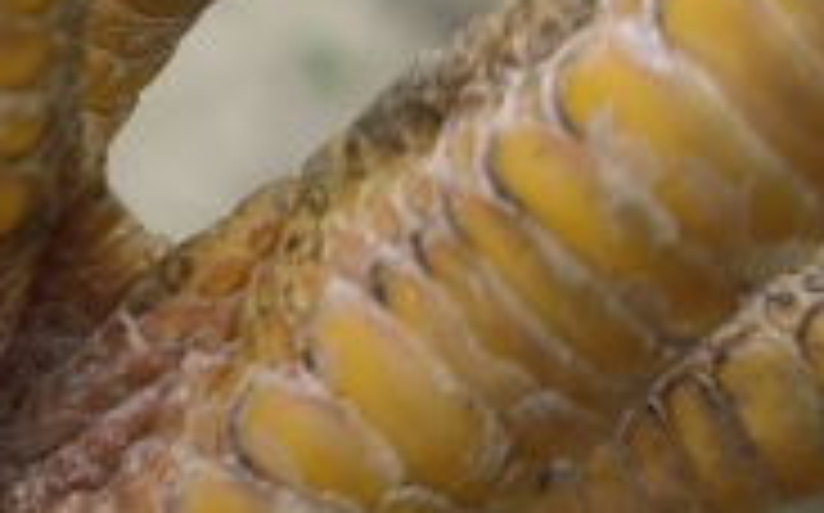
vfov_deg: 10.2
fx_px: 2805
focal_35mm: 125
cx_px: -360
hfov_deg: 15.6
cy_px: -148
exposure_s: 1/1012
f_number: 1.9
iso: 50
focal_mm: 5.52
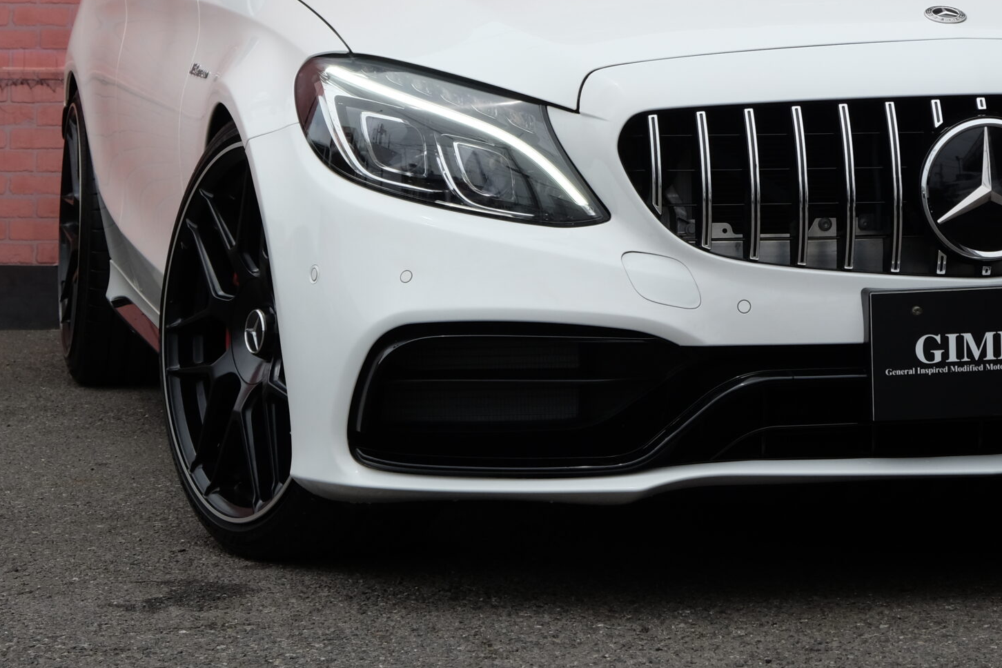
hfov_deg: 15.2
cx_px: 792
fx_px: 3729
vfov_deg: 10.2
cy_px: 98
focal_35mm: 134
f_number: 10
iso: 400
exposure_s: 1/350
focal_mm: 50.5
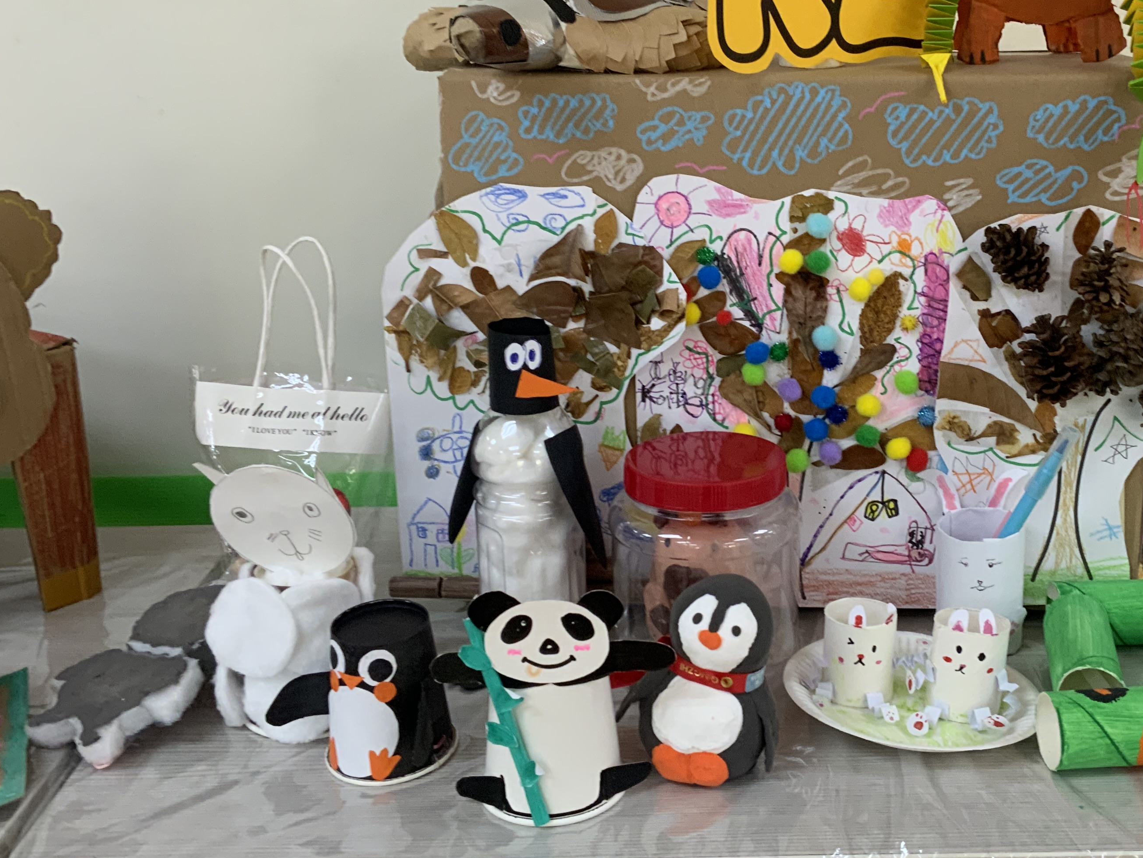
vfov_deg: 32.1
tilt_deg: -16.4
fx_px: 1486
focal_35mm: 45
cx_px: 745
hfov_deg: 41.6
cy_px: 367
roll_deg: -0.2
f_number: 1.8
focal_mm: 3
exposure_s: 1/50
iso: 80
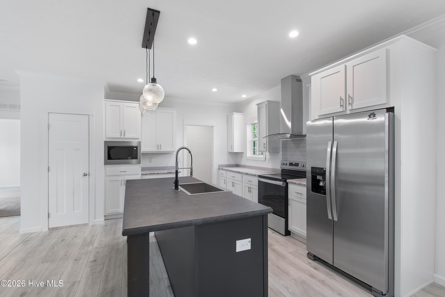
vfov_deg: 73.7
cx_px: 222
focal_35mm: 16
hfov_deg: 96.7
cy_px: 148
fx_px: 198
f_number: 4.8
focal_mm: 11
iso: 100
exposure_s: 1/10
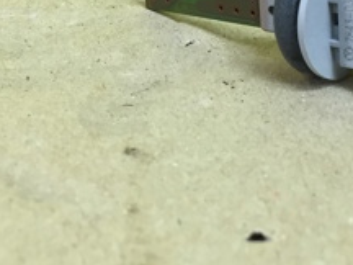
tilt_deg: -20.0
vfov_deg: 16.7
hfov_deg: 22.6
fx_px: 877
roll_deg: -1.7
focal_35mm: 86
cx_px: 245
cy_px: -20
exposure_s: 1/33
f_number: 2.2
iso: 40
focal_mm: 4.15
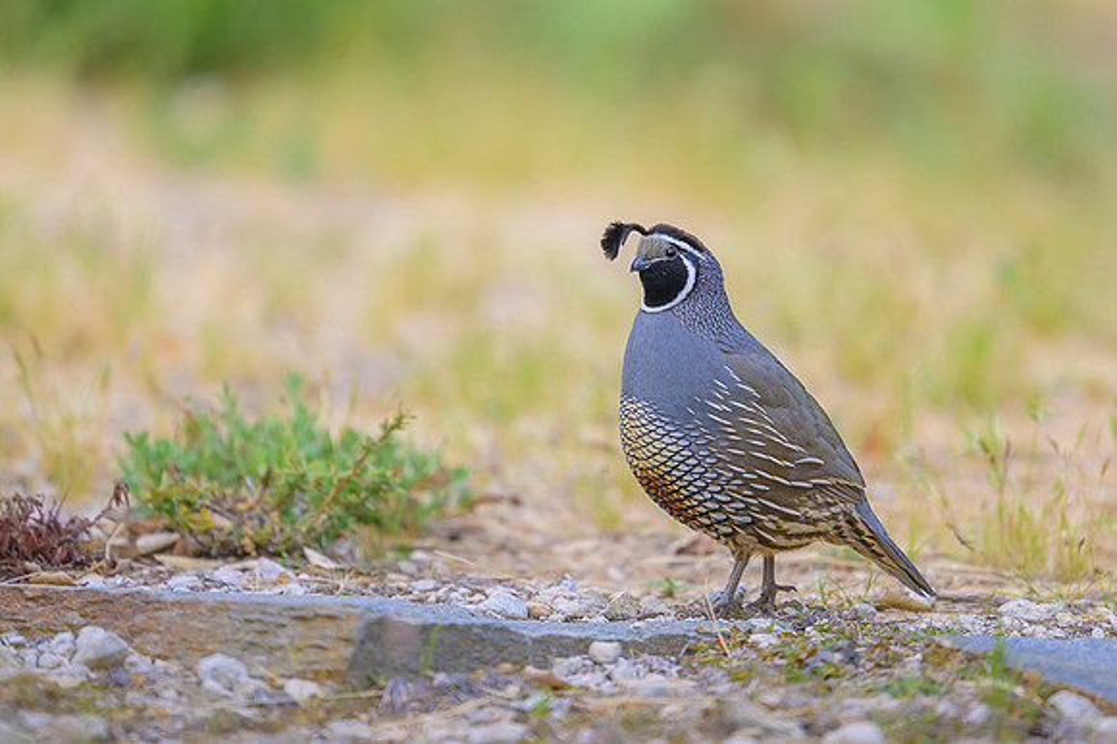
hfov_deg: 2.8
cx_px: 587
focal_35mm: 727
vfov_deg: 1.9
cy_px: 286
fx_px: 22555
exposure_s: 1/640
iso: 800
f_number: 4
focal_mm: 560
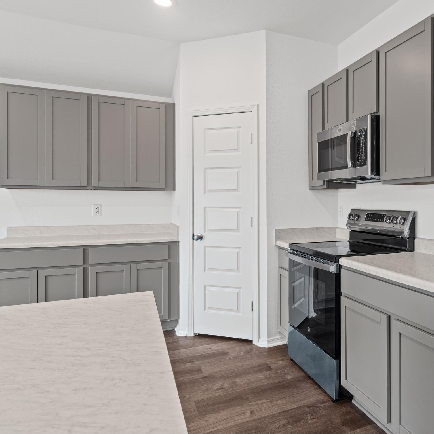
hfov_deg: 59.6
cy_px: 207
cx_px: 325
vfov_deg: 62.9
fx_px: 355
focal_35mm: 25
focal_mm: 12
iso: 250
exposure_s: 1/5
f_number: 9
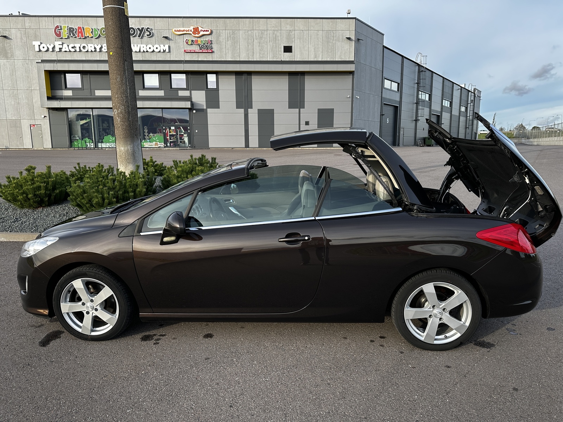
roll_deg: +0.2
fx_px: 390
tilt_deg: -9.5
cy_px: 211
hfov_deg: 71.6
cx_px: 282
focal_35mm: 24
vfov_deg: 56.8
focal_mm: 6.86
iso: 80
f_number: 1.78
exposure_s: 1/672
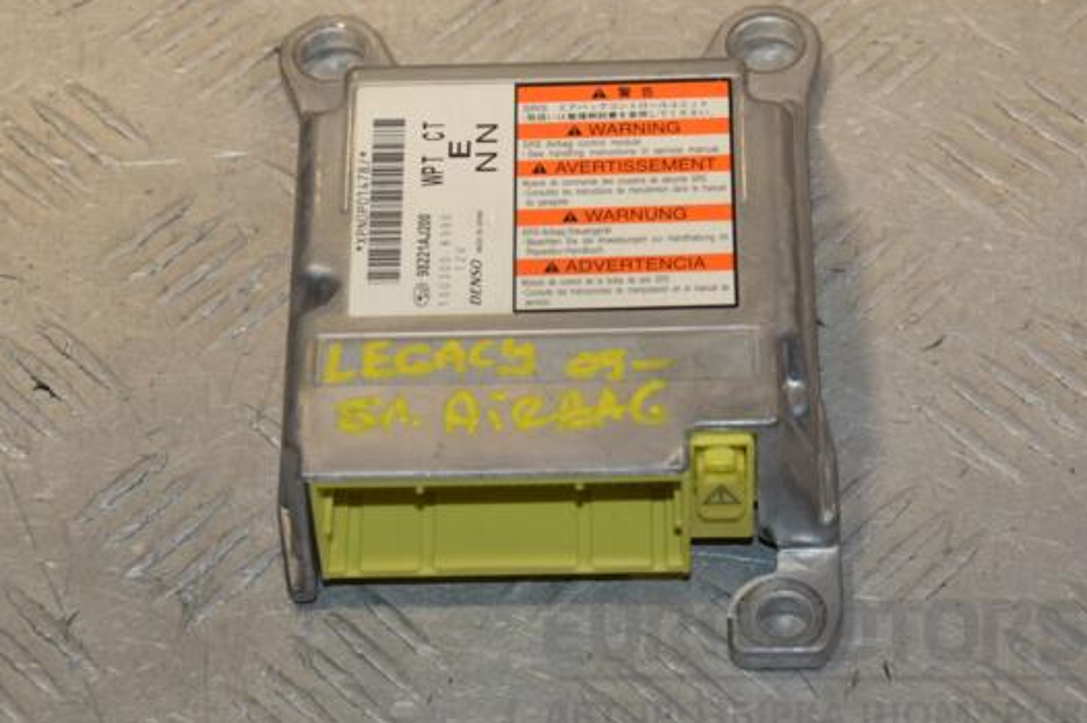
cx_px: 504
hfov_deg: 15.0
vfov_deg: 10.0
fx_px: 4134
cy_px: 355
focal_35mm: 137
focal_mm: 80
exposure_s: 1/200
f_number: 10
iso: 800
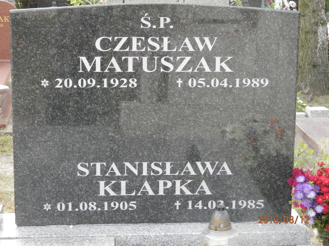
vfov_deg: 18.0
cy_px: 123
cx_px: 164
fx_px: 779
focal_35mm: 82
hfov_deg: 23.8
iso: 200
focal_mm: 14.6
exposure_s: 1/160
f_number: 4.2
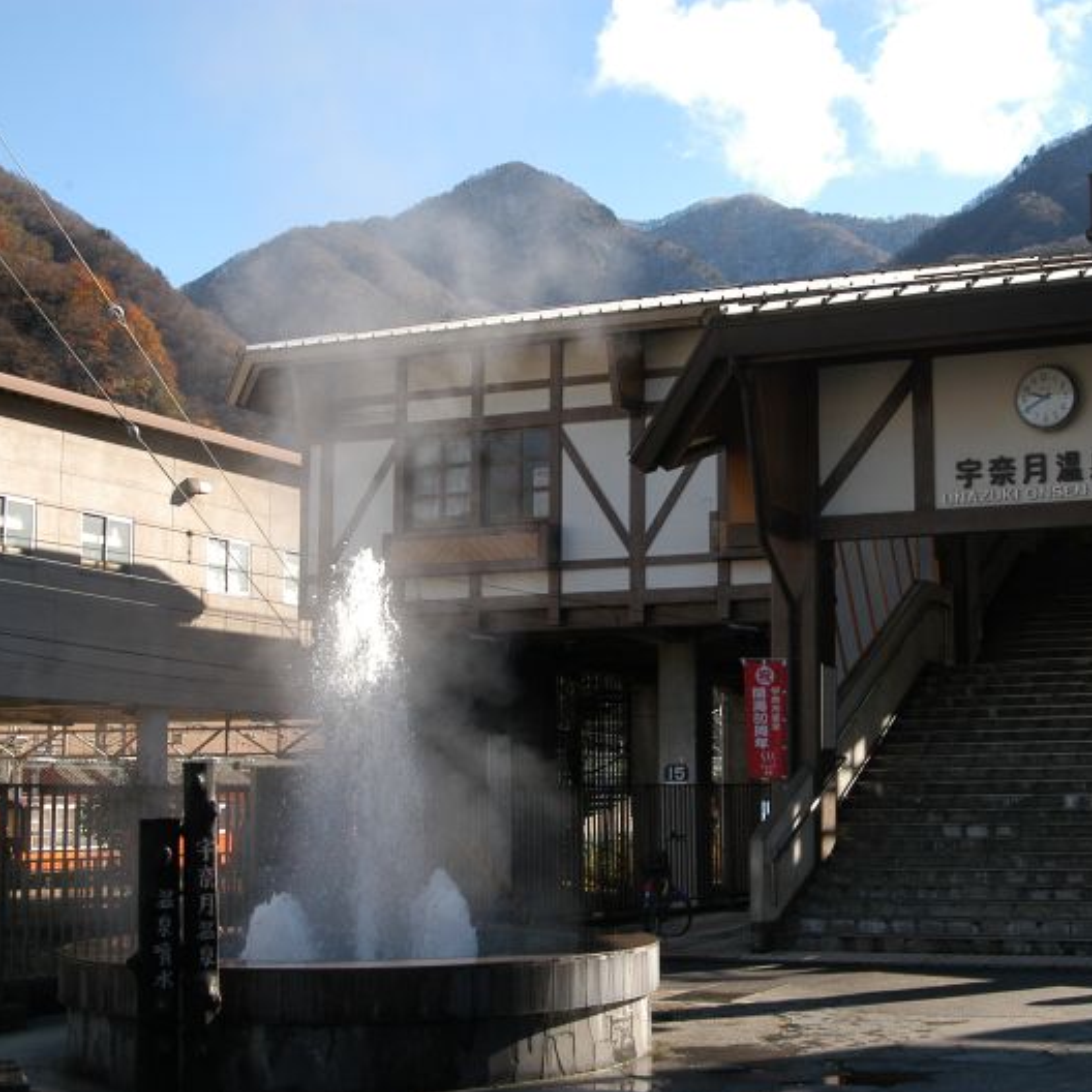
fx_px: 1927
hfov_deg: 31.2
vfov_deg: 31.6
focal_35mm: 54
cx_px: 788
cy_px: 548
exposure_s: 1/250
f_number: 8
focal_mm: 28
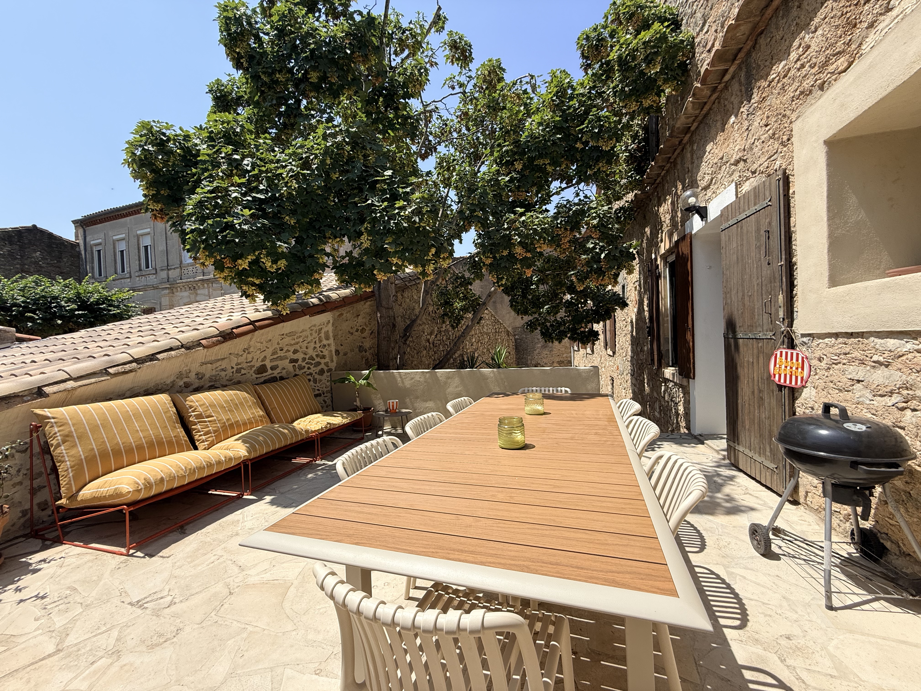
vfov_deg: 85.7
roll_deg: +2.1
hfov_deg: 102.1
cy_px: 346
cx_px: 460
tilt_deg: -0.3
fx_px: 372
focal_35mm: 14
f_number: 2.2
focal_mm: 2.22
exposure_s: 1/1399
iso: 50
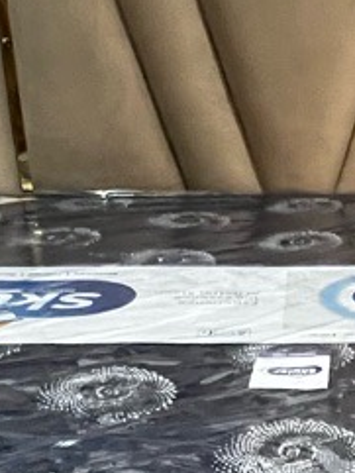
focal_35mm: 69
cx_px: 324
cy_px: 510
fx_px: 943
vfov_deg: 26.1
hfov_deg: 20.9
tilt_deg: -28.2
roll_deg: -0.6
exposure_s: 1/50
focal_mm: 1.57
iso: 800
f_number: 1.8
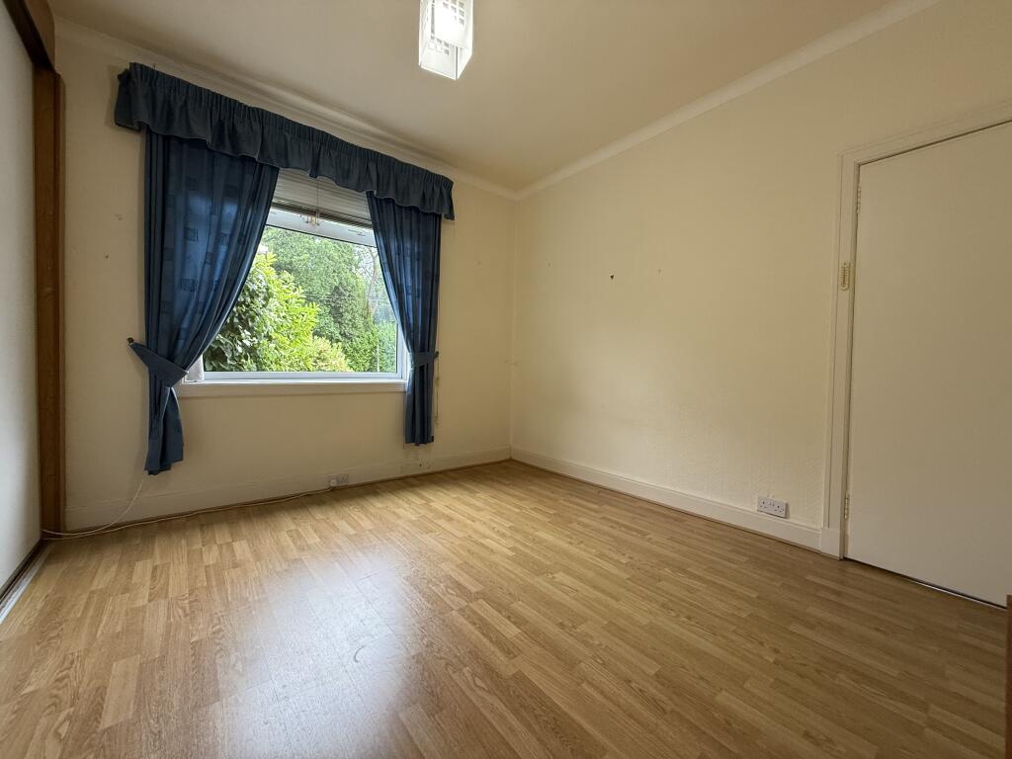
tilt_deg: -1.3
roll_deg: -1.3
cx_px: 506
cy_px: 380
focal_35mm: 14
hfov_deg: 102.1
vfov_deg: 85.7
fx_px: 409
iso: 200
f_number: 2.2
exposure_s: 1/99
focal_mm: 2.22
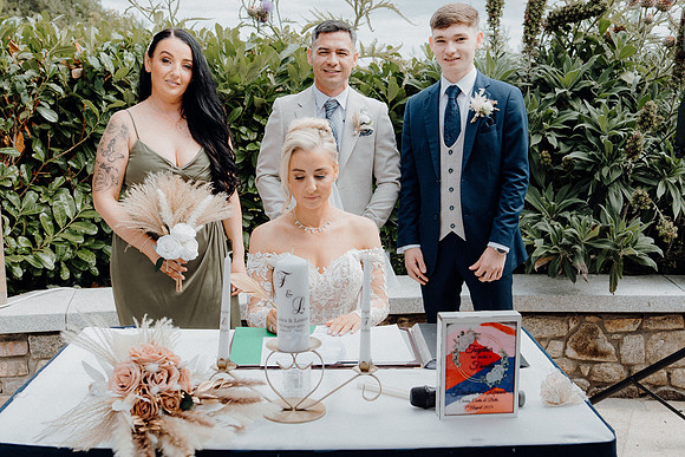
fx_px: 799
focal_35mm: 42
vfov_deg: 31.9
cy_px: 228
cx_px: 342
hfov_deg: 46.4
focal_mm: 28
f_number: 3.5
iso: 125
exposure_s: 1/400
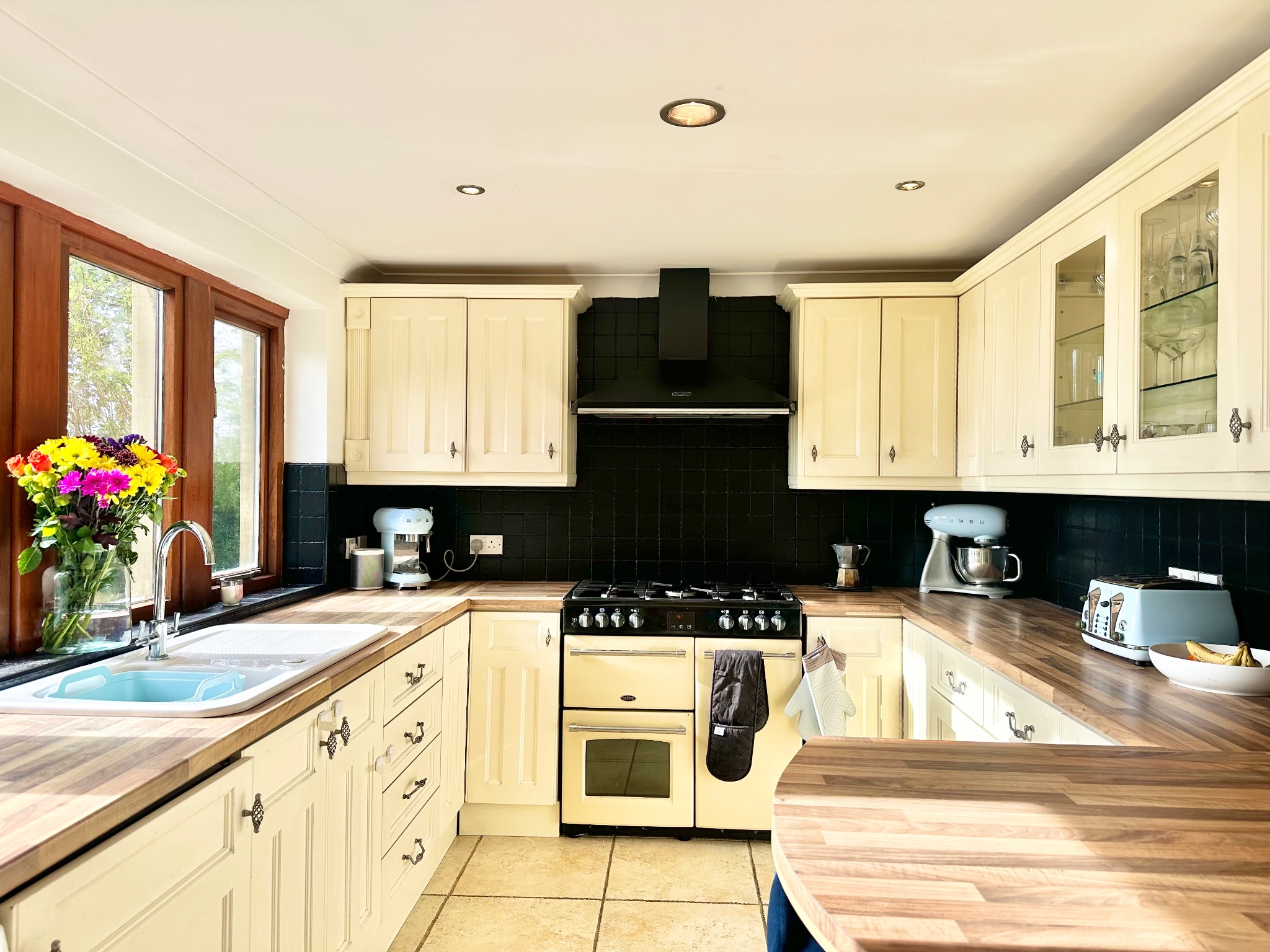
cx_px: 635
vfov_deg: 56.8
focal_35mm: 24
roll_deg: +0.0
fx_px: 881
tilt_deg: +0.0
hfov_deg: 71.6
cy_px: 476
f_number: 1.78
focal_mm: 6.86
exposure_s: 1/611
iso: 80
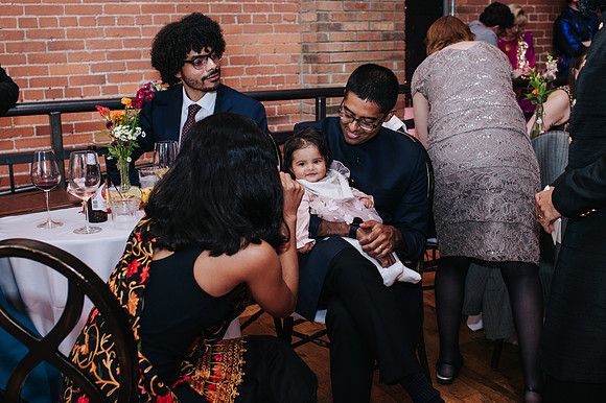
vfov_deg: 31.6
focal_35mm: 42
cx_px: 306
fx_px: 713
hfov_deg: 46.1
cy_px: 177
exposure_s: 1/200
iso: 800
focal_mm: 35
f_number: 4
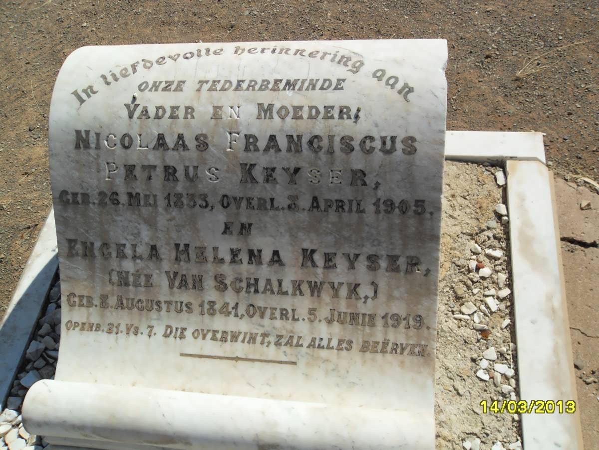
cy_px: 225
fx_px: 606
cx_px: 300
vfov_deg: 40.7
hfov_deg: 52.6
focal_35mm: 35
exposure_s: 1/250
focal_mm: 6.3
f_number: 8.2
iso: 80
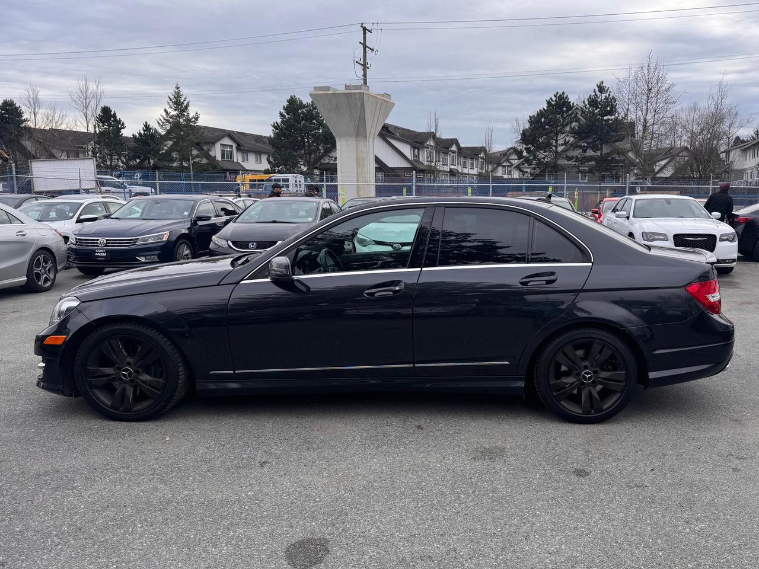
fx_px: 526
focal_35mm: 24
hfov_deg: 71.6
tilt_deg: -7.6
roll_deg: -0.6
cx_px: 380
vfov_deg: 56.8
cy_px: 284
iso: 80
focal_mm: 6.76
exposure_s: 1/966
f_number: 1.78
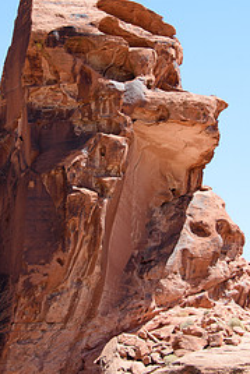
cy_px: 142
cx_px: 115
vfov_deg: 25.9
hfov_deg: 17.5
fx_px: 811
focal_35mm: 78
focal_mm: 31
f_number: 8
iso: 200
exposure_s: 1/80
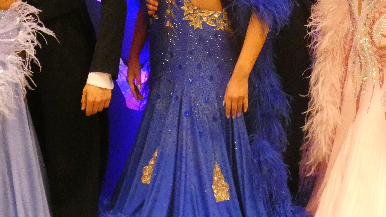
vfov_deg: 10.1
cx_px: 119
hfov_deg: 18.1
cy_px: -32
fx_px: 1208
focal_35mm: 118
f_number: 3.9
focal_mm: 9
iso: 1600
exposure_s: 1/40
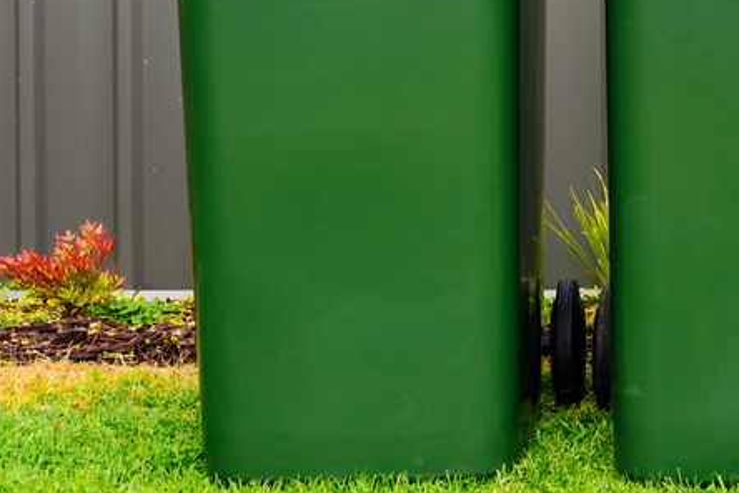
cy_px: -173
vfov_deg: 7.8
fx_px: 3551
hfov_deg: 11.5
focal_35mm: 173
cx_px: 1034
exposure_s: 1/320
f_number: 5
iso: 100
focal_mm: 48
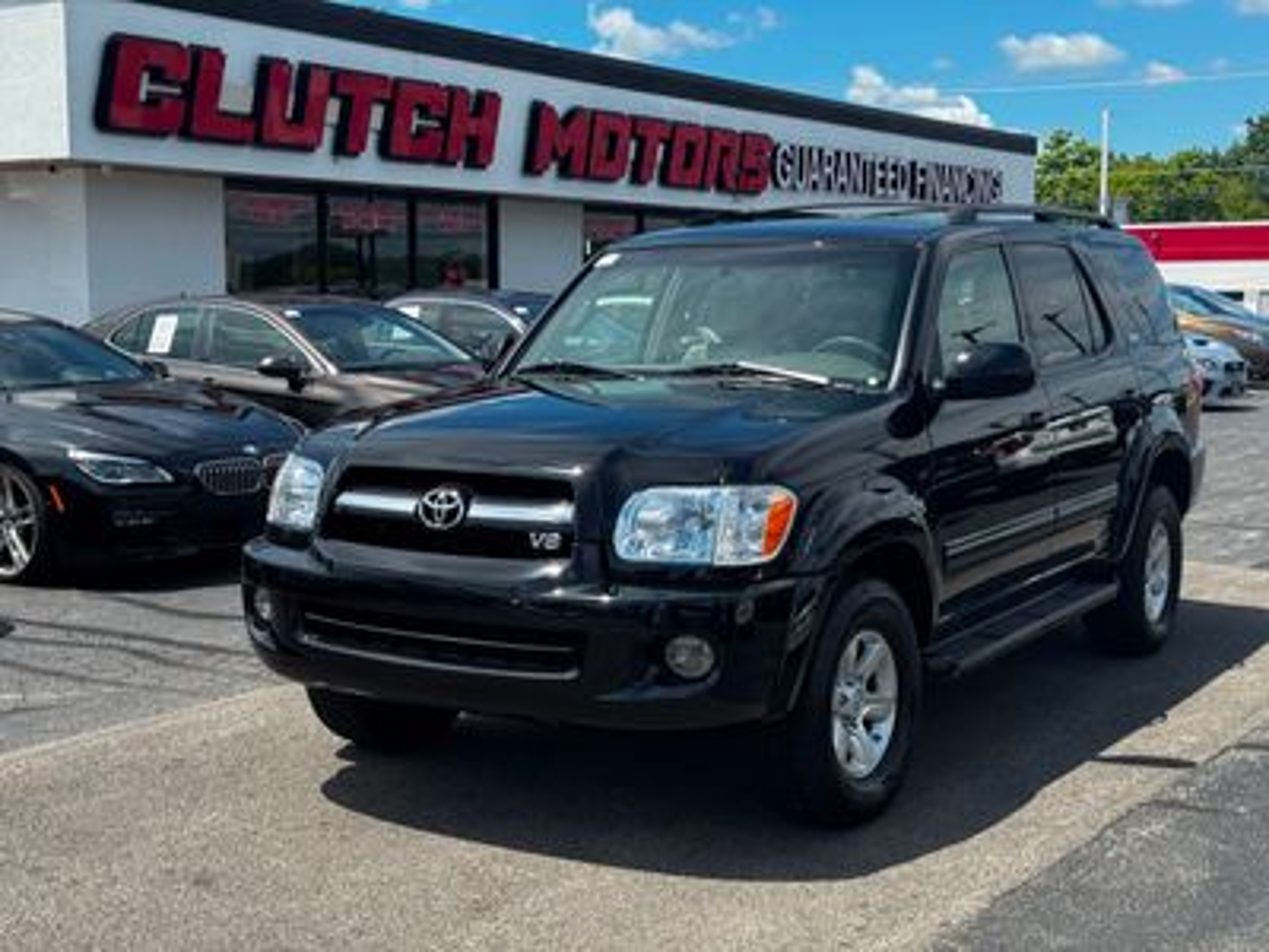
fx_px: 1760
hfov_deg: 39.7
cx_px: 634
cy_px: 476
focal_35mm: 48
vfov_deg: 30.3
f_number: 1.78
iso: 64
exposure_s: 1/2959
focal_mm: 6.76
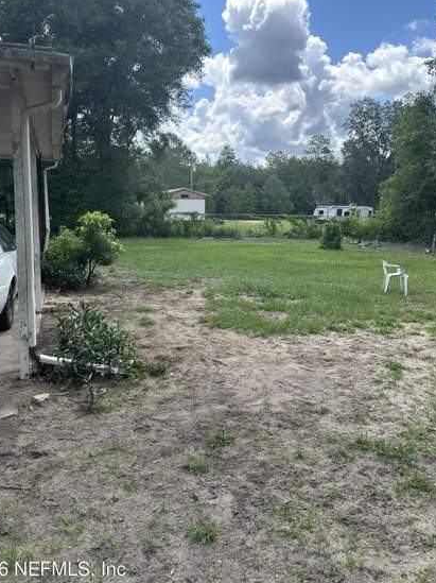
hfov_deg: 49.7
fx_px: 471
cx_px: 205
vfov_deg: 63.3
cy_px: 260
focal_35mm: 28
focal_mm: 6.86
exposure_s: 1/1541
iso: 80
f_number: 1.78
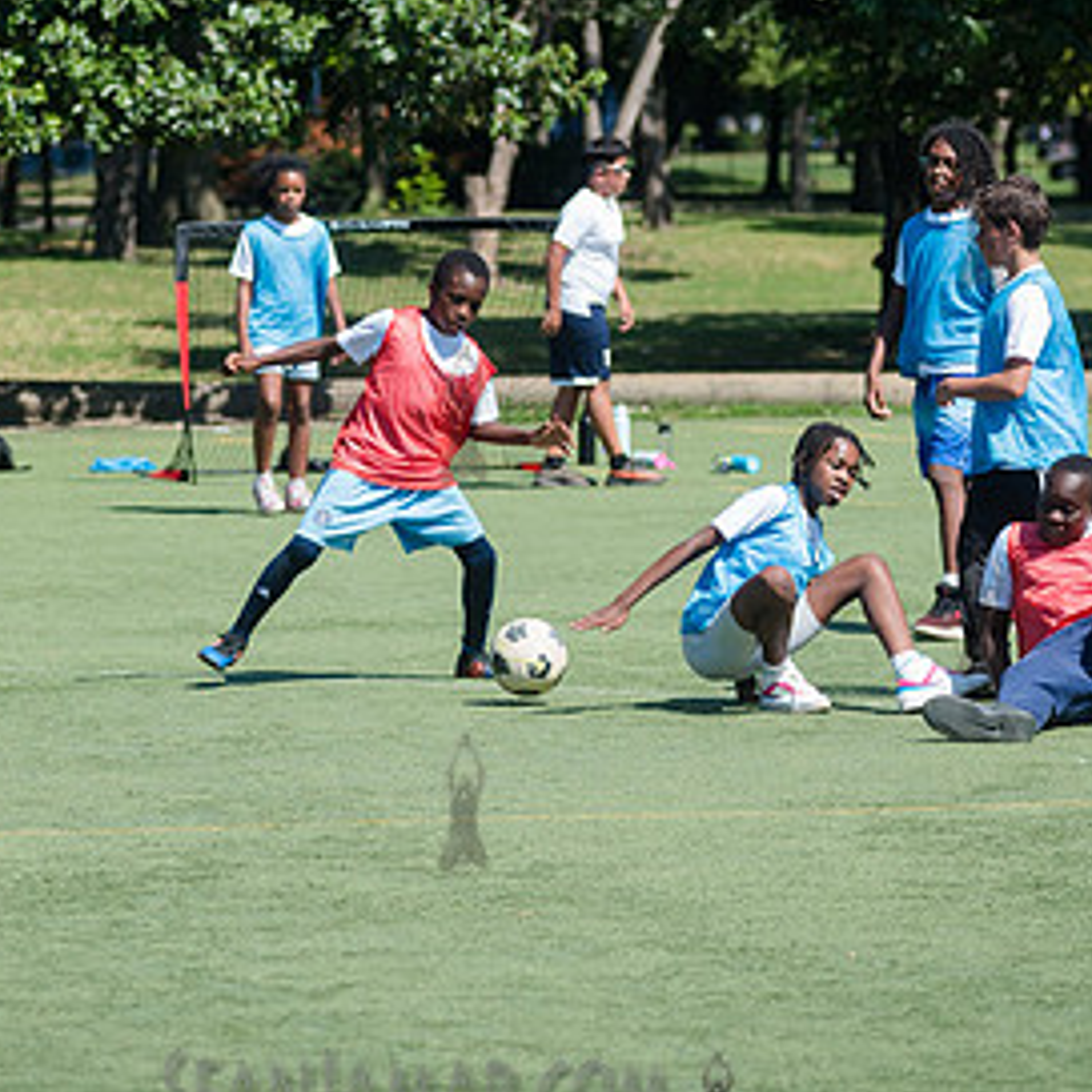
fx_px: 8637
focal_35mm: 242
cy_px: 500
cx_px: 594
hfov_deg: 7.2
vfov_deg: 7.2
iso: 200
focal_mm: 120
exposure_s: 1/1600
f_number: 4
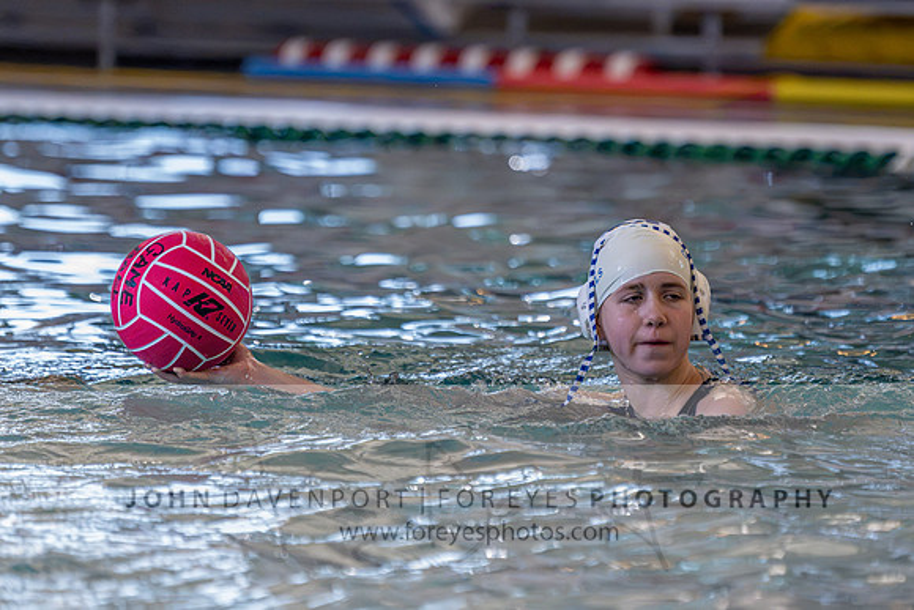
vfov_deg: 4.0
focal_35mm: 347
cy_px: 169
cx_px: 632
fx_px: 8806
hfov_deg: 5.9
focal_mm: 240
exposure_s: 1/1000
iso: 18000
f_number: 4
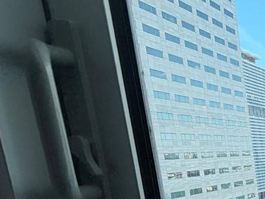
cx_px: 441
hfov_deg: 24.3
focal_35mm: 50
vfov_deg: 26.7
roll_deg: +0.7
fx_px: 383
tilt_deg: -11.6
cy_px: 221
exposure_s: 1/751
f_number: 2.2
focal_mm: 2.22
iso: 40
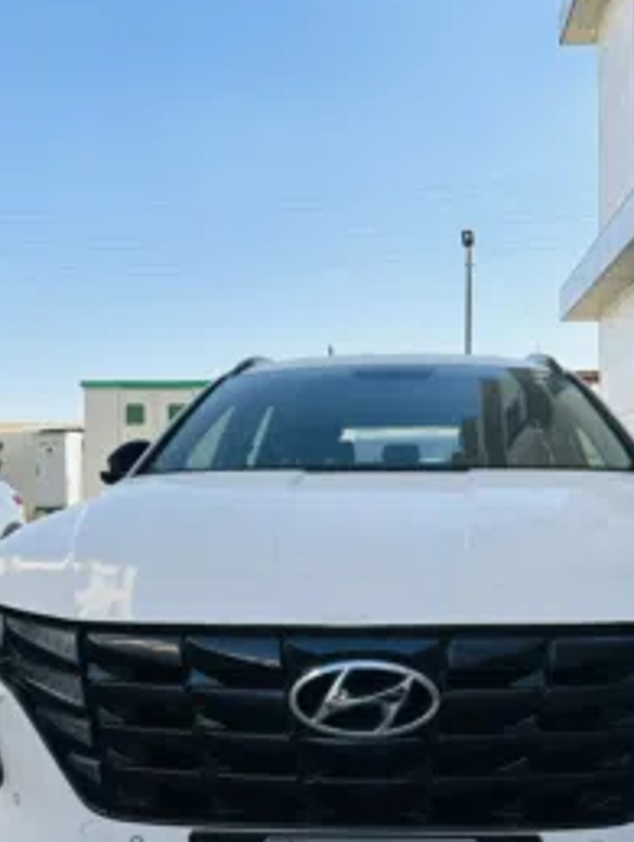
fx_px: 901
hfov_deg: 38.6
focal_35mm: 37
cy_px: 497
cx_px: 380
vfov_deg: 49.8
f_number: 1.78
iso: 80
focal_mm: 6.86
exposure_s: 1/2299
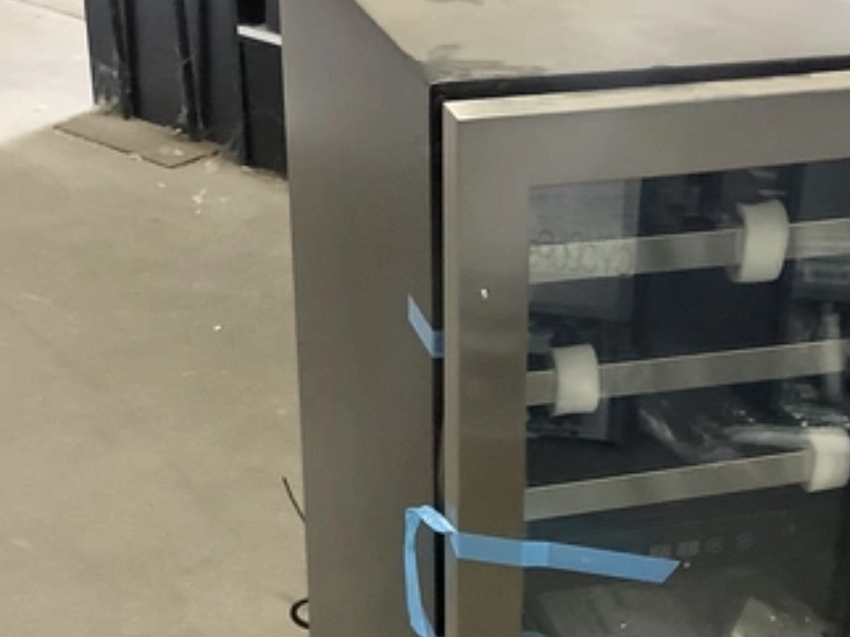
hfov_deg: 26.9
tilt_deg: -31.7
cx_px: 534
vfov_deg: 20.1
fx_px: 1767
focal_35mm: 72
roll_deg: -1.6
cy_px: 557
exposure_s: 1/30
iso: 500
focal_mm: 3.3
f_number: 2.4
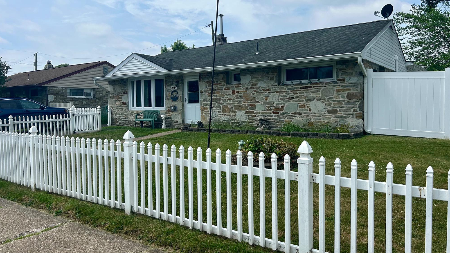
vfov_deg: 40.1
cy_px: 115
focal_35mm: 29
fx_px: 346
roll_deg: +1.3
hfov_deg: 66.1
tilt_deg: -0.9
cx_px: 229
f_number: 1.5
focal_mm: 5.7
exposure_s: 1/5882
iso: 50
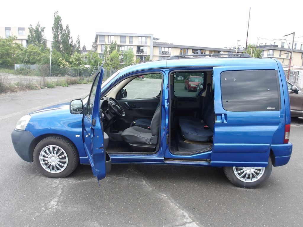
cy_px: 114
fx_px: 236
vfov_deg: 51.4
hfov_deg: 65.3
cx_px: 152
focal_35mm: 27
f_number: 3
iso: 100
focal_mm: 4.9
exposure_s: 1/254
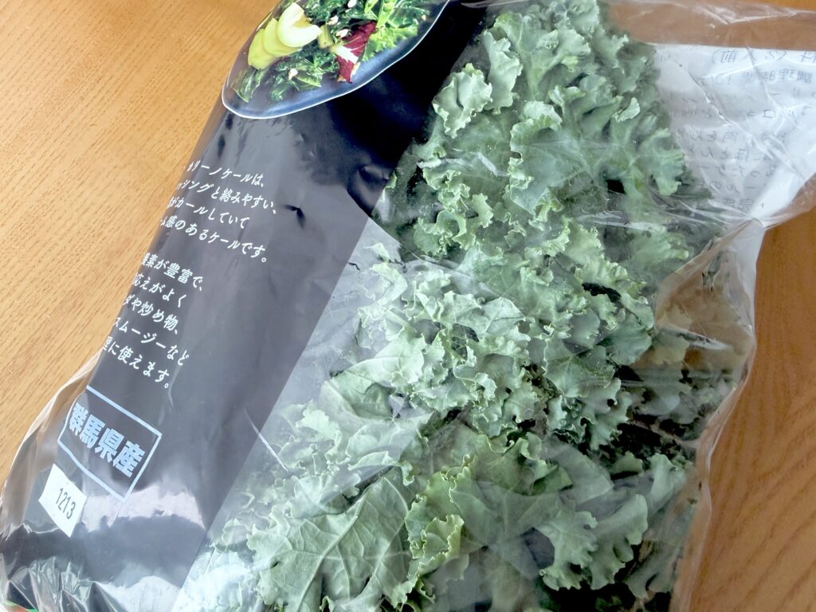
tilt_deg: -73.9
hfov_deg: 71.6
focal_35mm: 24
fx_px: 566
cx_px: 408
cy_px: 306
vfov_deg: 56.8
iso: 320
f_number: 2.2
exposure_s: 1/121
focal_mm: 2.22
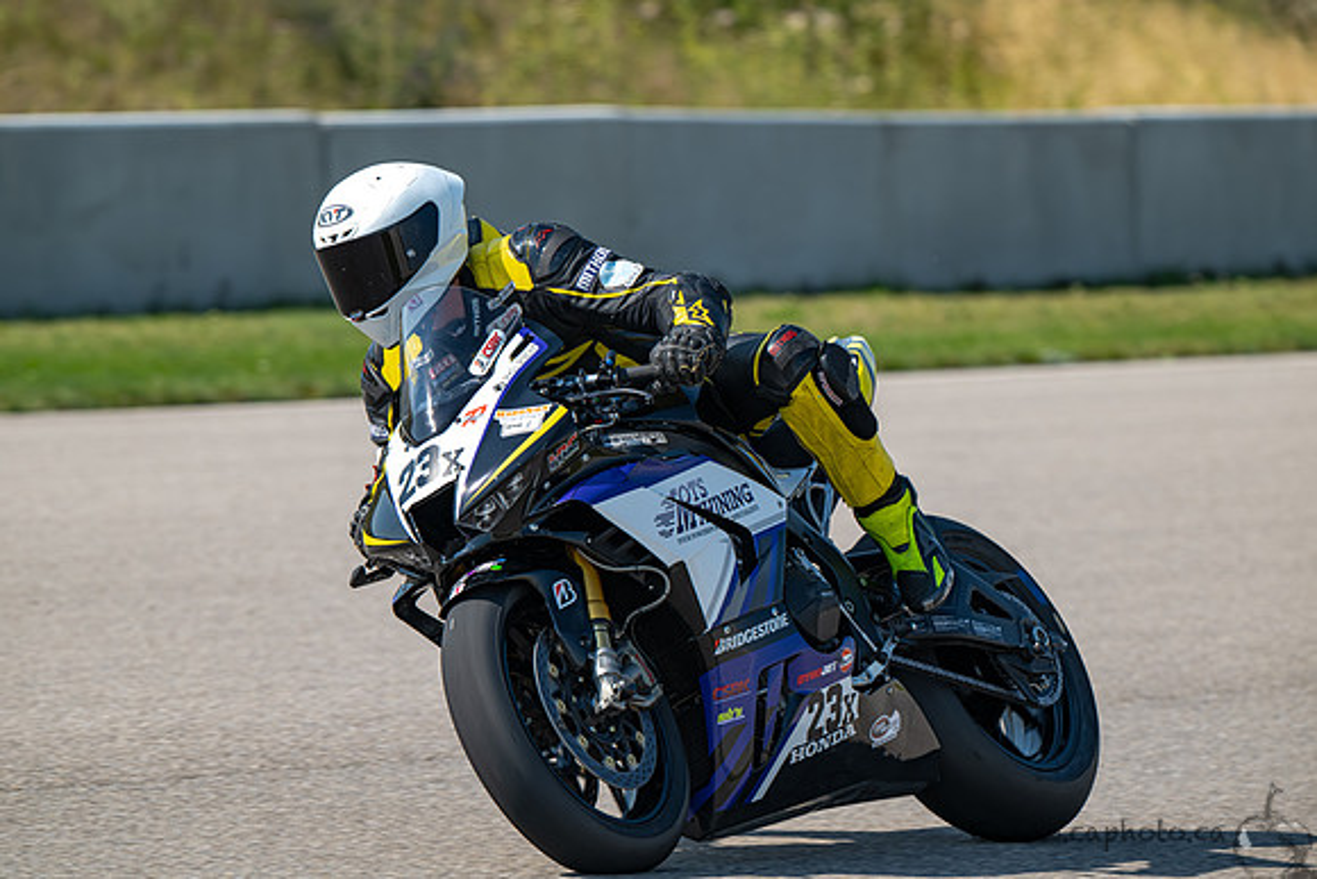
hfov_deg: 6.9
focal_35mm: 300
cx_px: 658
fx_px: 10977
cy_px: 440
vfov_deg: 4.6
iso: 180
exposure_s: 1/1250
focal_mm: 300
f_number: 6.3
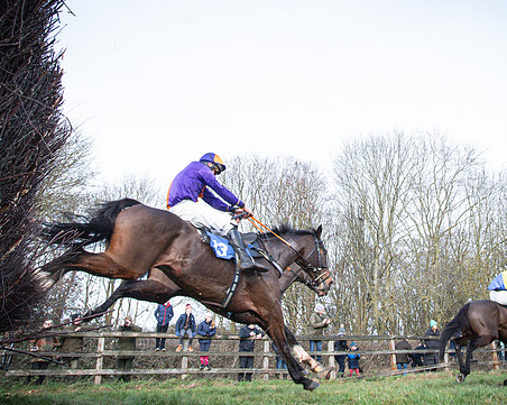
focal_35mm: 36
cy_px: 127
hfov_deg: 49.4
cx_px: 338
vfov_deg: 40.5
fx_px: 540
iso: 2000
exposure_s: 1/1000
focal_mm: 19
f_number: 8
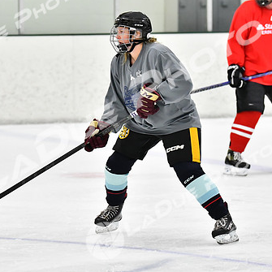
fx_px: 2551
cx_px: 84
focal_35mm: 287
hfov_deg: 6.1
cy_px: 121
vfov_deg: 6.1
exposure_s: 1/1250
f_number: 2.8
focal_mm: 130
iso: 5000
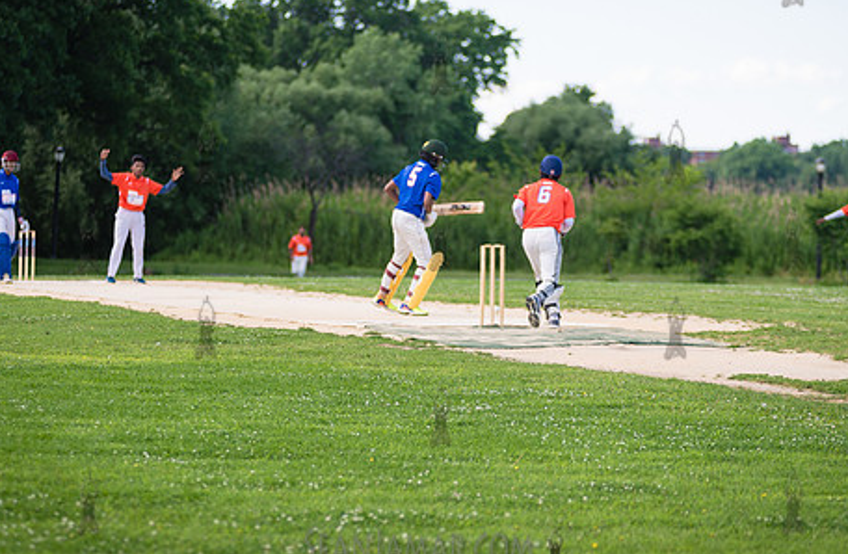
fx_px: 3840
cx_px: 411
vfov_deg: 8.3
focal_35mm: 164
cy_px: 260
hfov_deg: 12.6
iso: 200
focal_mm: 120
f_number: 2.8
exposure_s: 1/1000
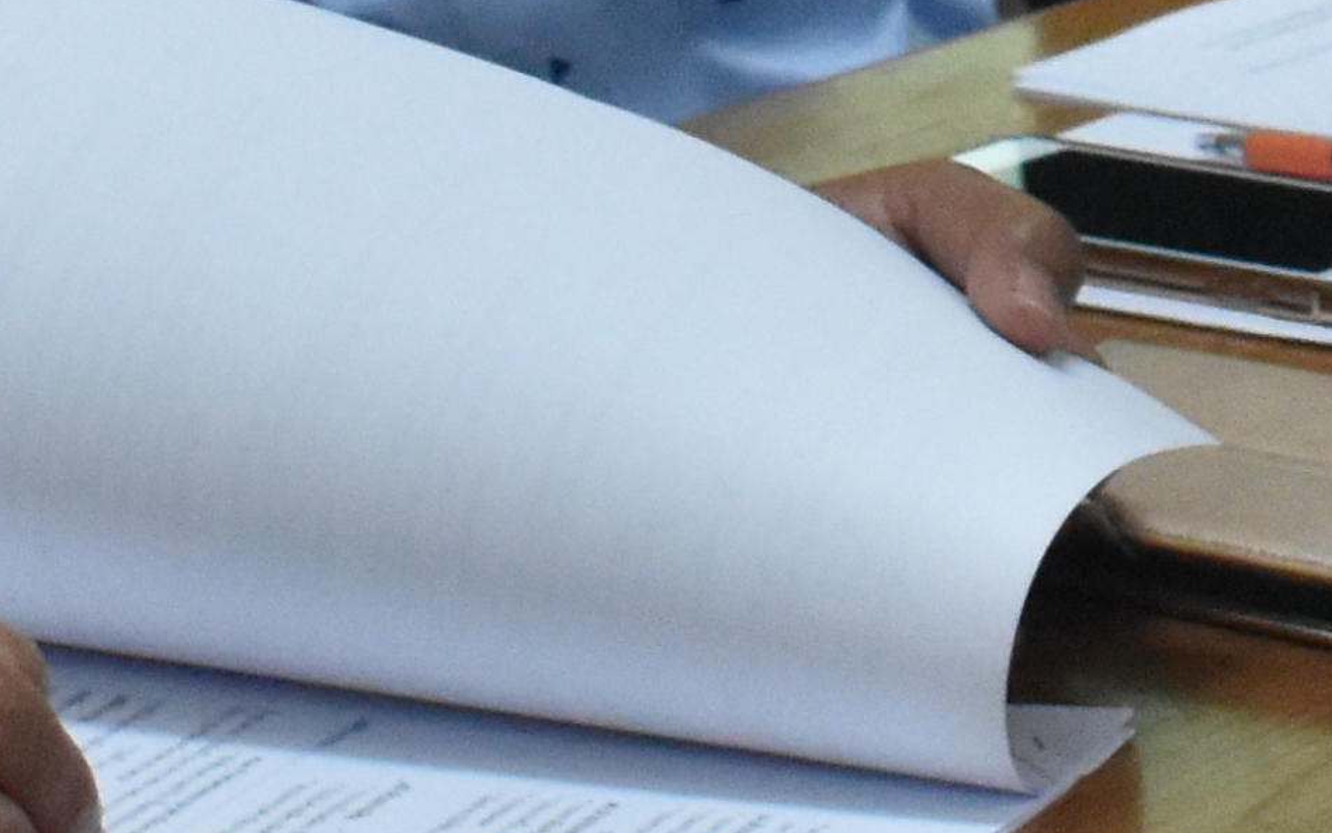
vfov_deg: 5.0
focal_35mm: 261
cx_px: 1909
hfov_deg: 7.9
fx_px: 9485
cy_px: -749
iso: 2500
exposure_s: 1/200
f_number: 7.1
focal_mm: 27
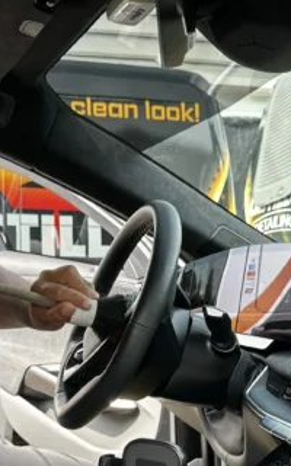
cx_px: 92
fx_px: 774
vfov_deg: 32.1
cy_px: 408
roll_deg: -2.4
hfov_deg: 21.2
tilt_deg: -8.2
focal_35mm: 61
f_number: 1.78
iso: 64
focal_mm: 6.86
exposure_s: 1/121
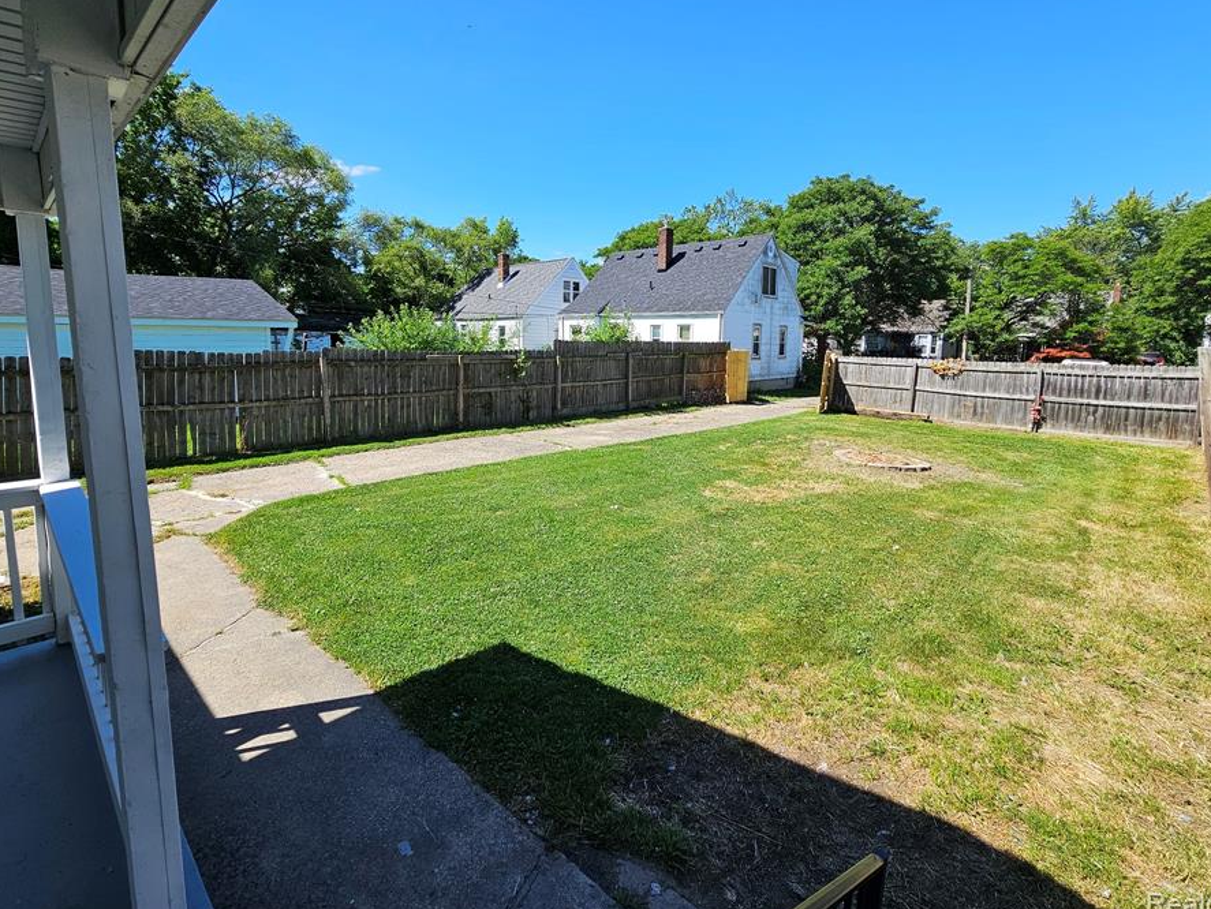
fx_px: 525
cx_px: 586
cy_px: 401
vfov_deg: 81.5
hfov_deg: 98.1
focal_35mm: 15
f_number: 2.2
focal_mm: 2.2
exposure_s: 1/1090
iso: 50
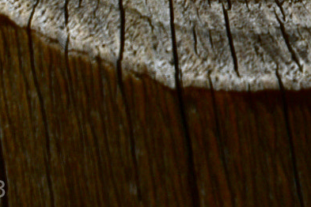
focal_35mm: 305
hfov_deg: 6.8
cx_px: 225
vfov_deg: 4.5
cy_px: -170
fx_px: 2635
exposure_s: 1/400
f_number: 10
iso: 100
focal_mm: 50
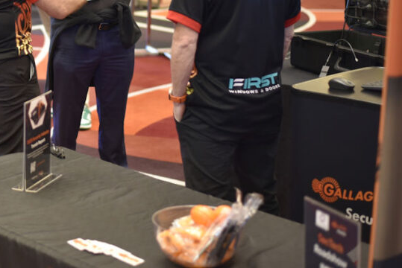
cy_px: 64
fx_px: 1061
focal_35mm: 95
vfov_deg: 14.4
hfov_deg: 21.0
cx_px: 39
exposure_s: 1/60
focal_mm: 50
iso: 800
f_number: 1.8
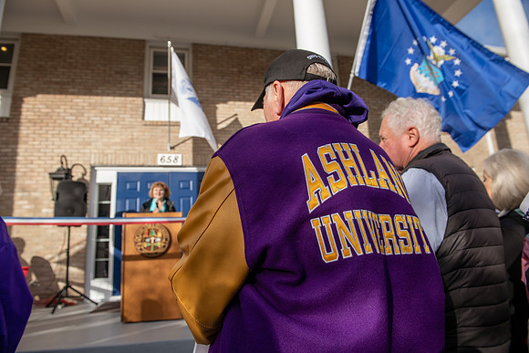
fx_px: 353
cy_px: 176
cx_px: 264
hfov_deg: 73.7
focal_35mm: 24
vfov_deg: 53.2
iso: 100
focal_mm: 24
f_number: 4.5
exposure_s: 1/400
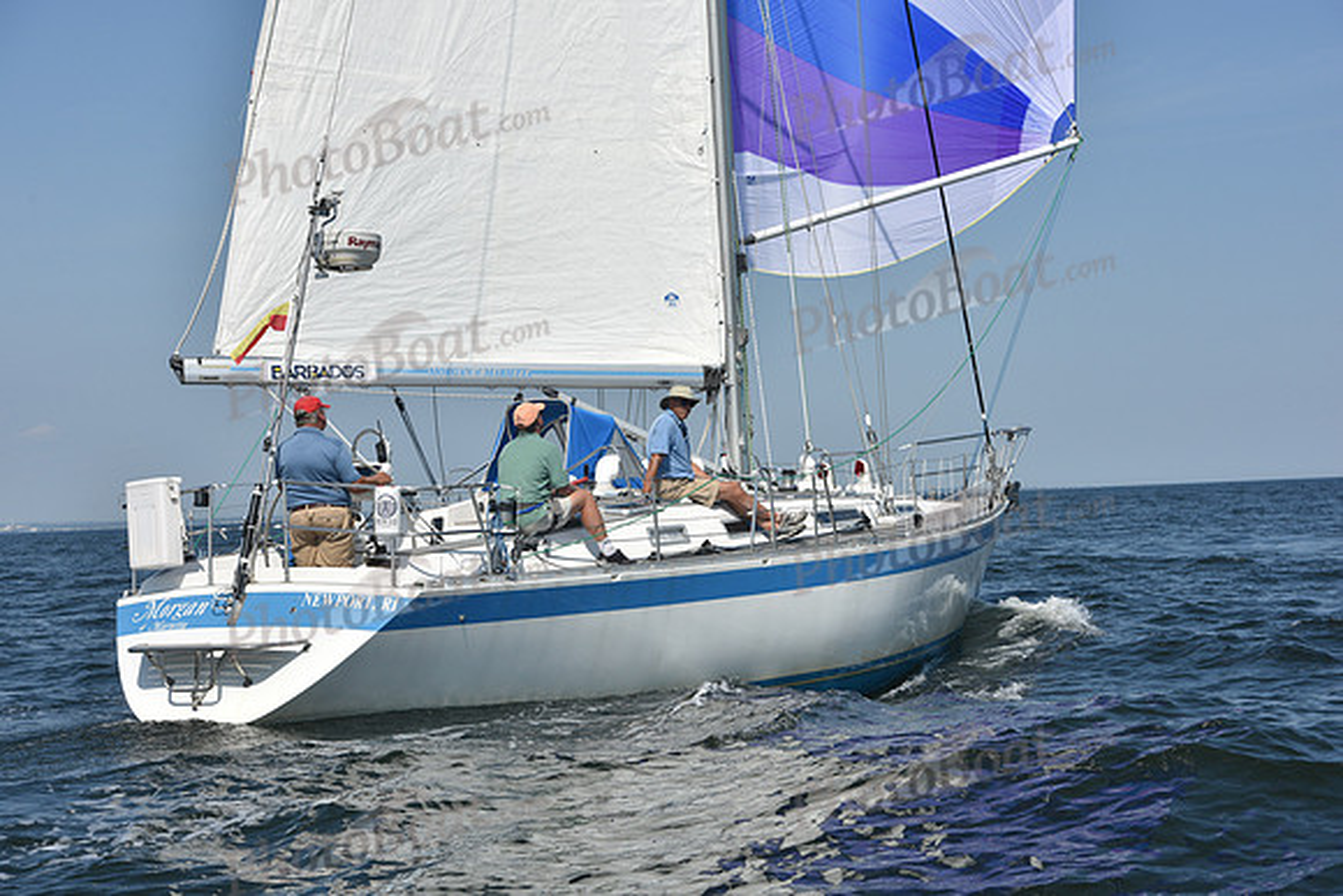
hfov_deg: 28.8
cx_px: 672
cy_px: 448
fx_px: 2612
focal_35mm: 70
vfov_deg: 19.5
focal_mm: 70
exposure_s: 1/1250
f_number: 9
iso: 250
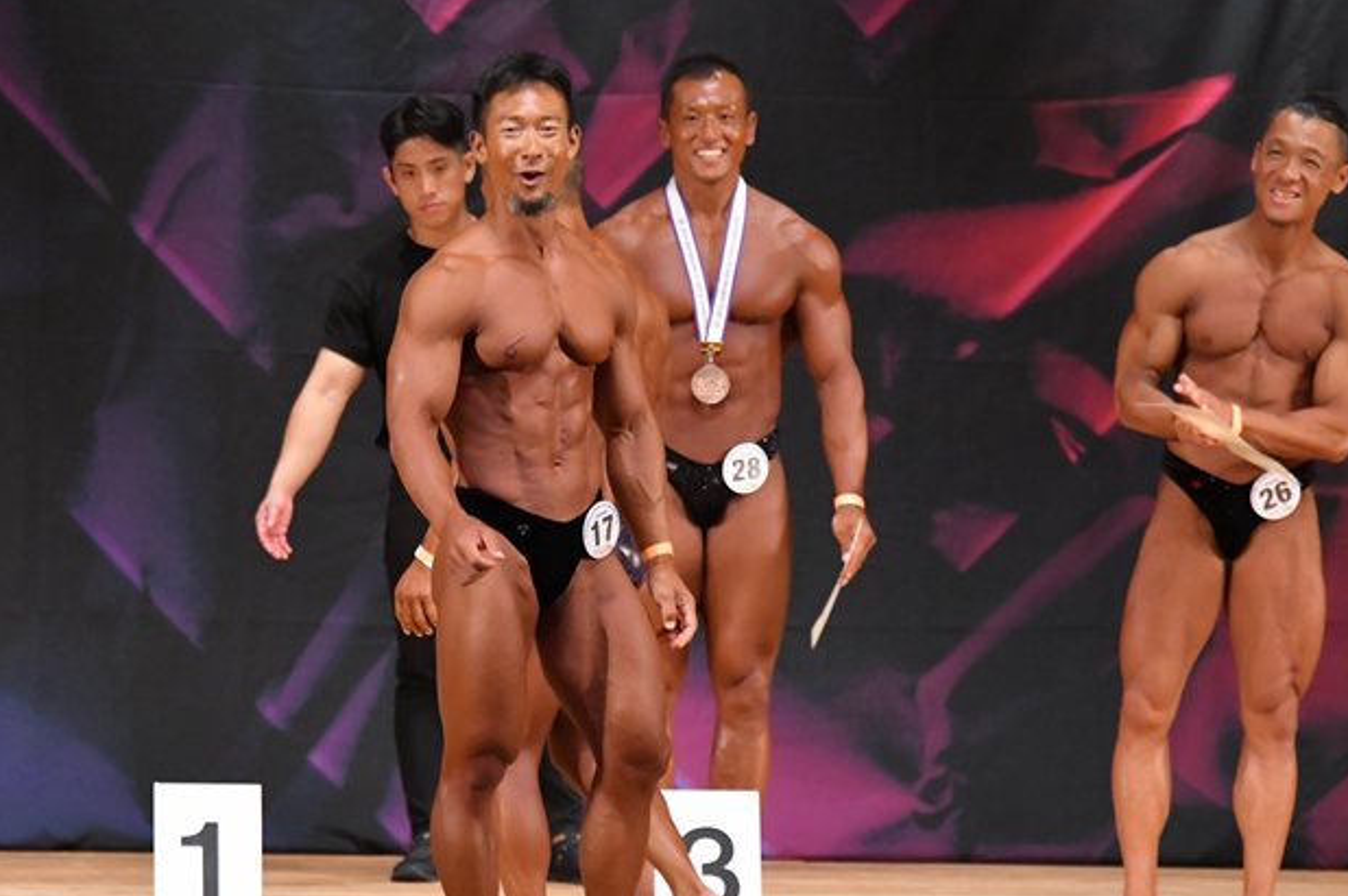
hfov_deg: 6.4
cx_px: 559
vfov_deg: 4.3
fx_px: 11972
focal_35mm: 320
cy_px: 541
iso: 6400
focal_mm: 170
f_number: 5.6
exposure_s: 1/400
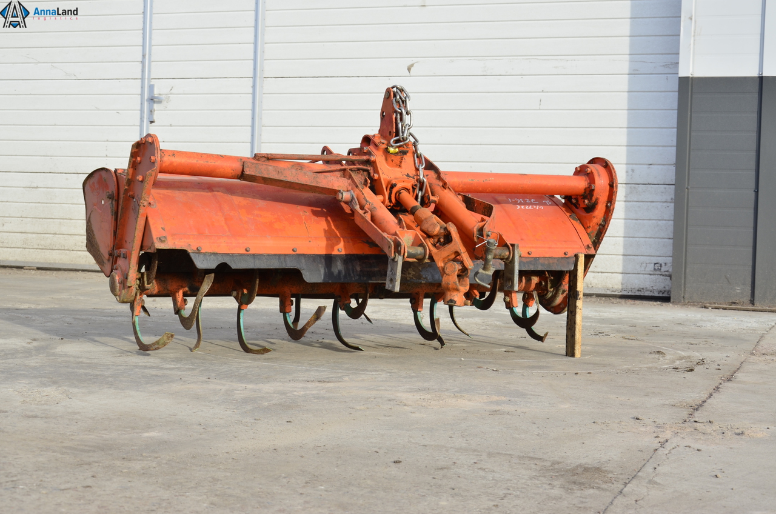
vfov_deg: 25.6
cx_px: 388
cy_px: 257
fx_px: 1129
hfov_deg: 37.9
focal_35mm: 52
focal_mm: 35
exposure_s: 1/160
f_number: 10
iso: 125
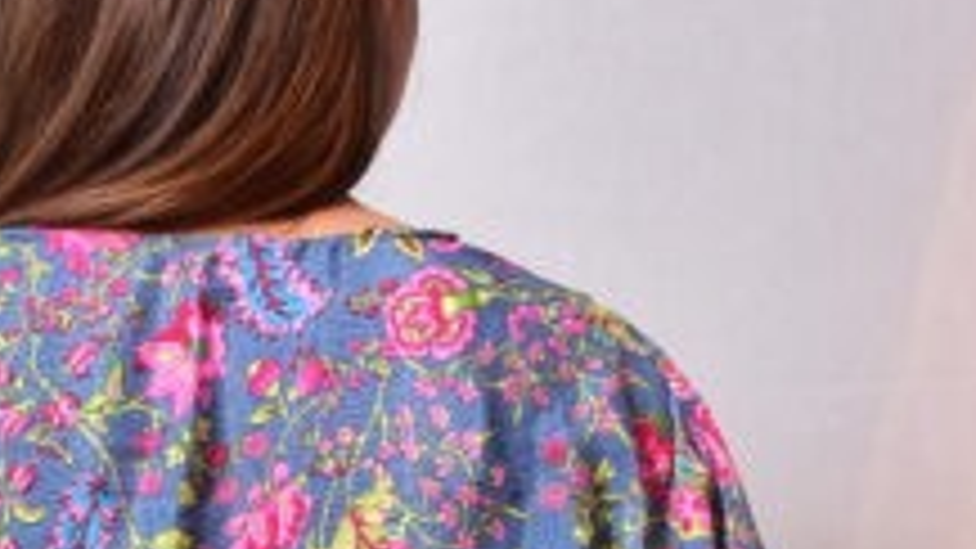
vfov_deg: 5.5
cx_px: 414
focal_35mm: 209
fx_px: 5408
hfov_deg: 10.3
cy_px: 1521
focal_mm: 32
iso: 200
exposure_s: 1/125
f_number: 7.1
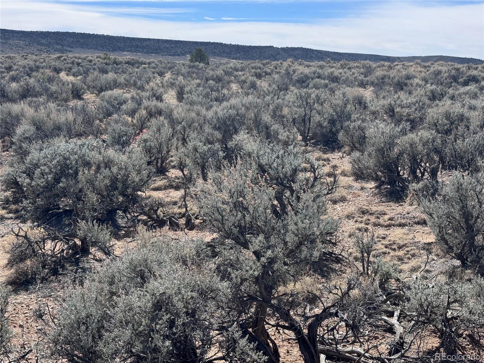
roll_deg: -1.2
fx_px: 671
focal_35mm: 48
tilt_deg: -9.3
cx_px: 242
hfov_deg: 39.7
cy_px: 182
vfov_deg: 30.3
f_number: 1.78
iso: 64
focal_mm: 6.76
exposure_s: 1/3817
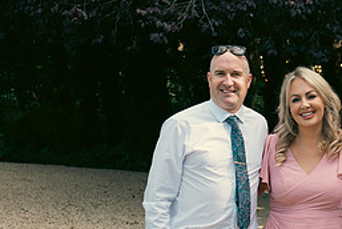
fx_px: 1008
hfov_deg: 18.6
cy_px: 218
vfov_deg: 12.8
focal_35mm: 106
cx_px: 371
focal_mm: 47
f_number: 5
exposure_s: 1/250
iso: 160
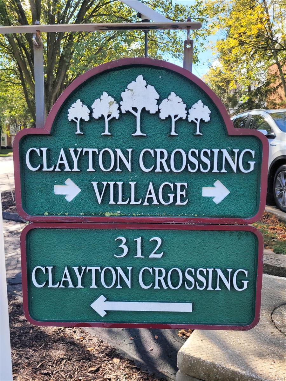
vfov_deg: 67.3
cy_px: 190
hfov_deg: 53.1
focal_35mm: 26
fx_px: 286
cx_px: 143
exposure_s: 1/328
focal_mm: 5.4
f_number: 1.8
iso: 40
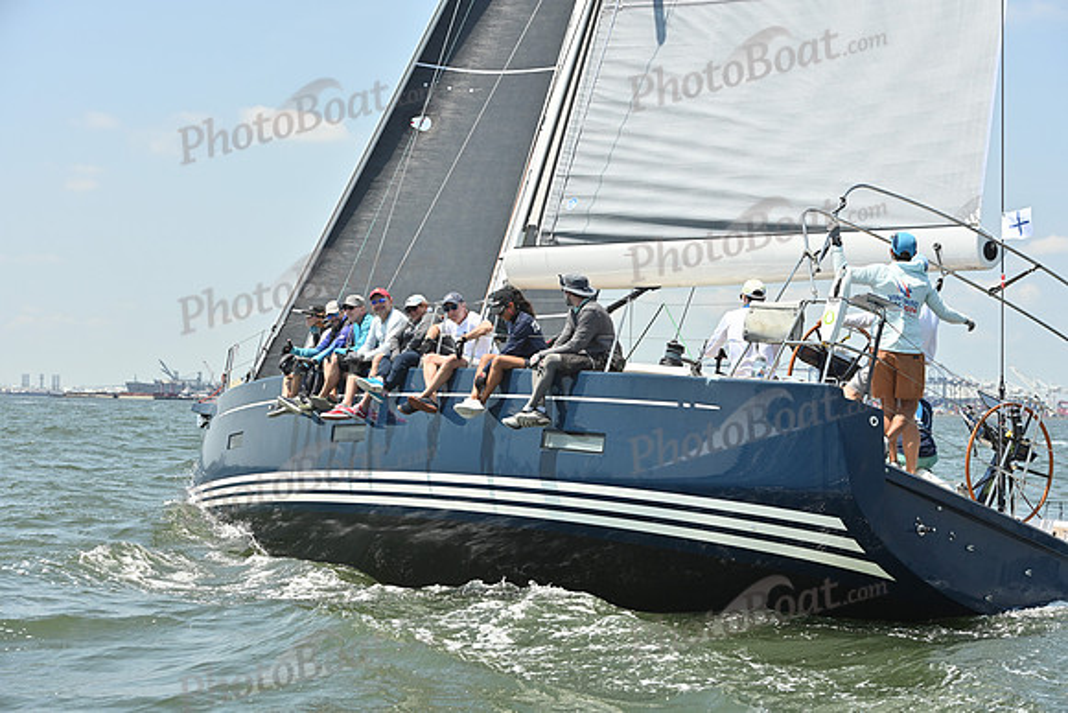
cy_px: 356
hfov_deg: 28.8
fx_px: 2077
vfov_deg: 19.5
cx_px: 534
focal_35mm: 70
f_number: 7.1
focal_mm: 70
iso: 320
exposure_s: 1/1250
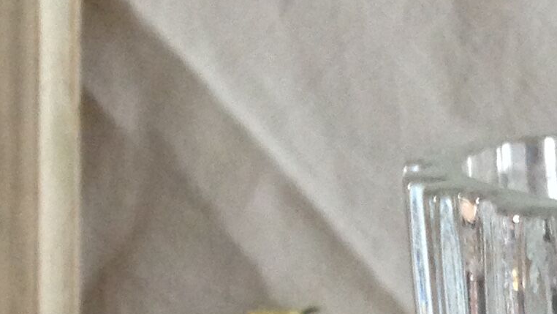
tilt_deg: -19.3
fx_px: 2275
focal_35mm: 154
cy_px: 851
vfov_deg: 7.2
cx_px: 671
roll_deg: +0.1
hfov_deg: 13.6
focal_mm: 4.12
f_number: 2.4
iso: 160
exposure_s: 1/20
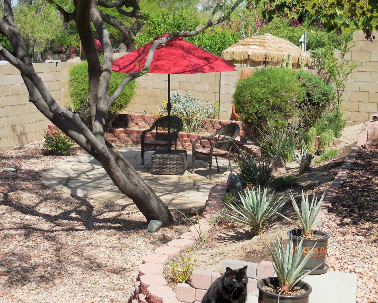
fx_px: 716
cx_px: 180
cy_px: 152
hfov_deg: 29.6
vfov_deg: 23.8
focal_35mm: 64
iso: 125
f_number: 4.5
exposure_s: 1/800
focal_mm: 11
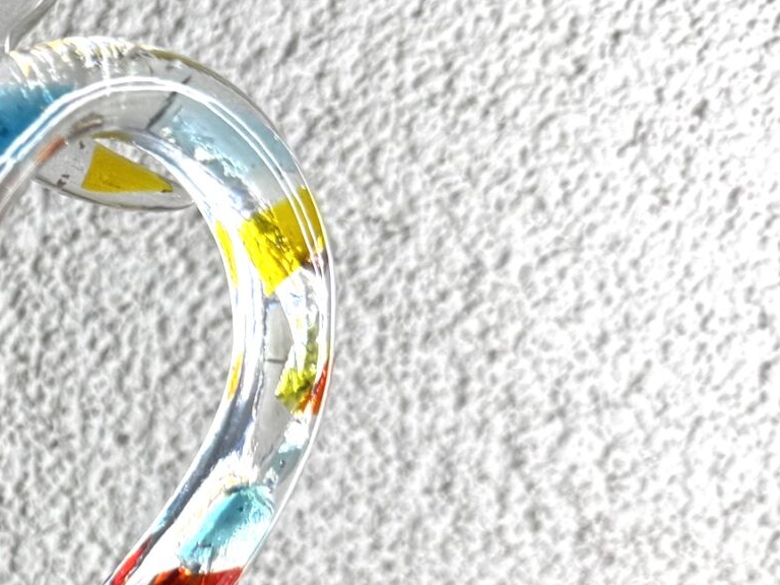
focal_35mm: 80
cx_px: -330
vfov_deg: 18.0
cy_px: 574
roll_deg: -2.1
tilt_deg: -11.6
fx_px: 1803
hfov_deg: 21.2
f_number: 1.78
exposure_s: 1/121
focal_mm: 6.76
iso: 80
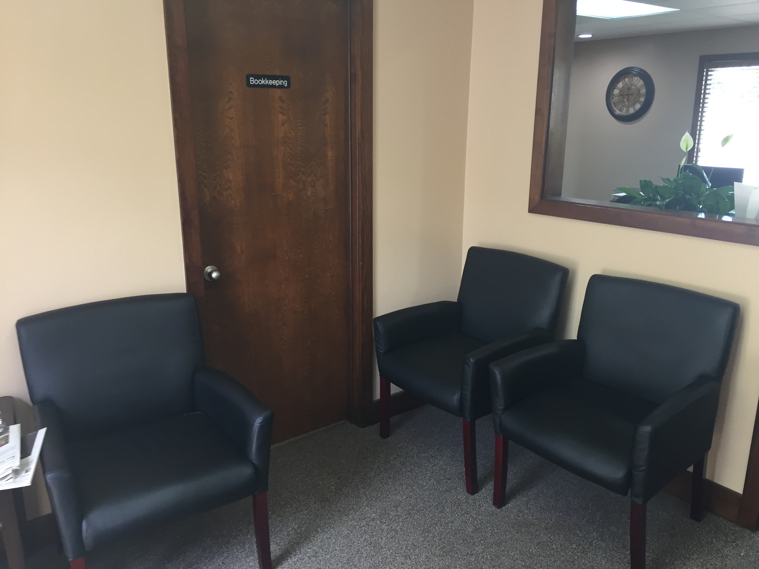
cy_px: 284
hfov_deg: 61.7
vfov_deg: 48.2
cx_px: 380
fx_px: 636
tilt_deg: -11.6
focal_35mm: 29
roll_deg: -0.2
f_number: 2.2
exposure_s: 1/30
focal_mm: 4.15
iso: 80
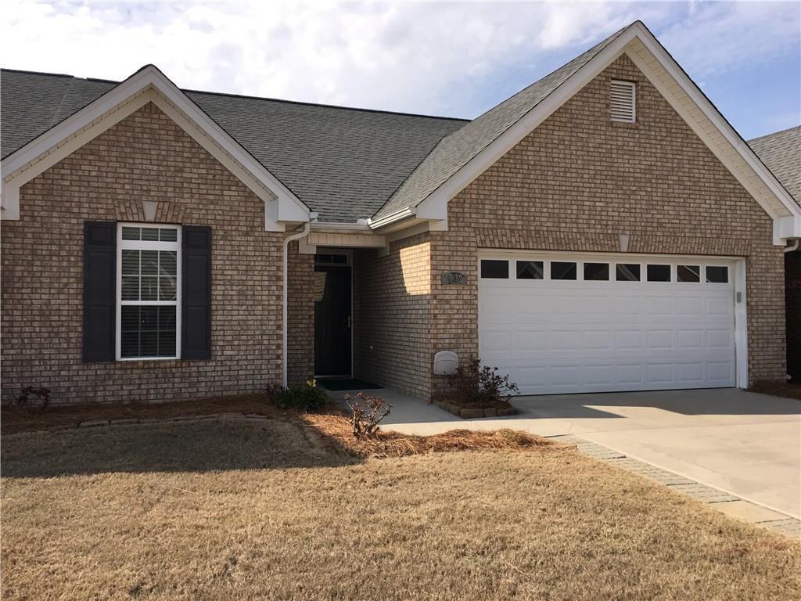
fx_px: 671
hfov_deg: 61.7
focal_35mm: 29
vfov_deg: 48.2
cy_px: 300
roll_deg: +0.1
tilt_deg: +3.4
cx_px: 400
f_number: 2.2
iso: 32
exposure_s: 1/1637
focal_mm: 4.15
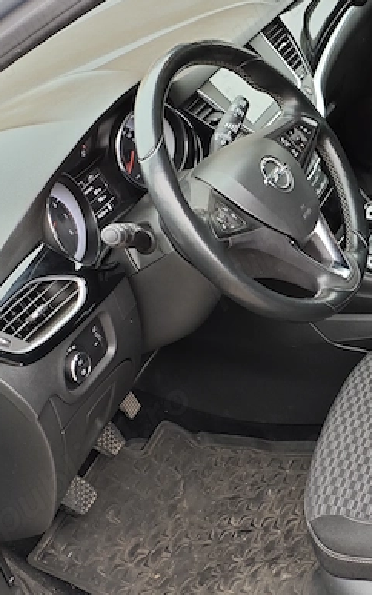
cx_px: 414
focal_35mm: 57
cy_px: 277
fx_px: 924
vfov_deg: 35.7
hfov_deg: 21.5
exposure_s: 1/234
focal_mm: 4.94
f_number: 1.59
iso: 50
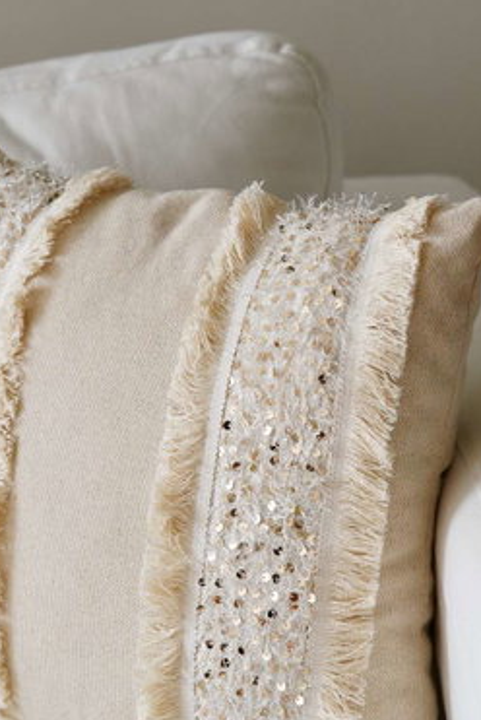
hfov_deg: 10.4
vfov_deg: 15.5
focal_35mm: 132
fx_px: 2640
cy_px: 359
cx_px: 150
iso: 2000
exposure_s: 1/125
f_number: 5.6
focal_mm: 70
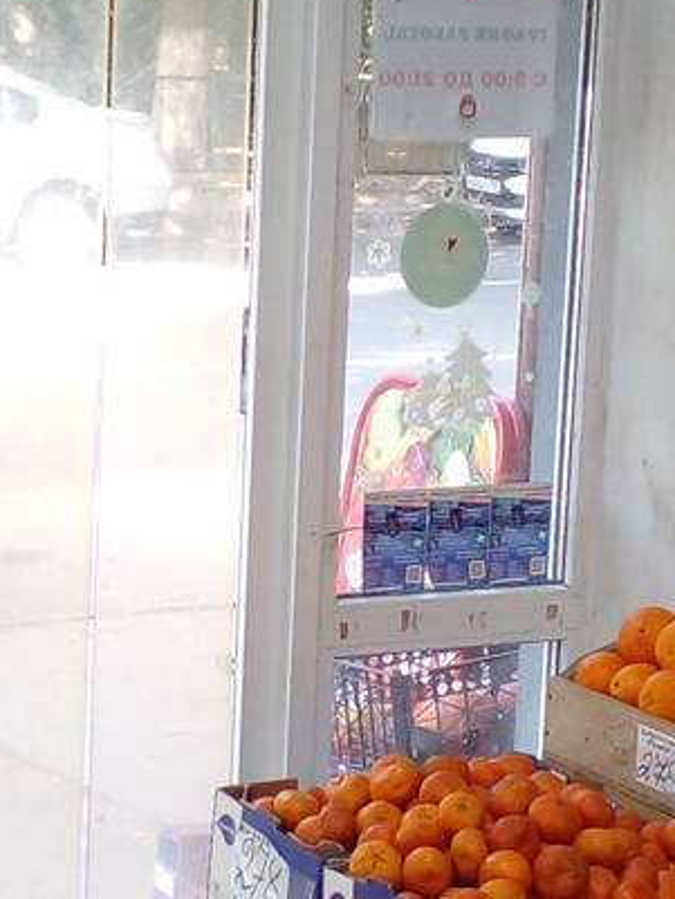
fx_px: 2988
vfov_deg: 17.1
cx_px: 352
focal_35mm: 115
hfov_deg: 12.9
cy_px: 481
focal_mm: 3.6
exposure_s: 1/50
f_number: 1.9
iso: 80
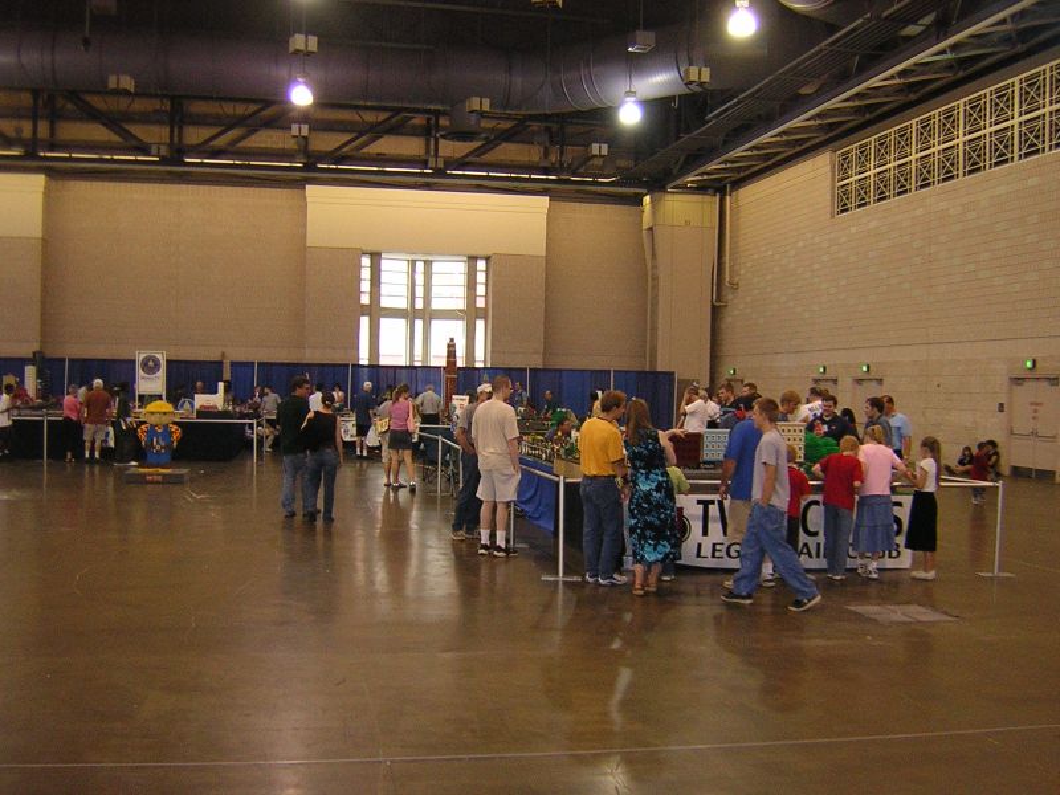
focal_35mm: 36
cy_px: 398
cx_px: 530
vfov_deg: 39.7
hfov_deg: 51.4
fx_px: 1102
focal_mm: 4.7
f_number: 2.6
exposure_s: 1/60.1
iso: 382
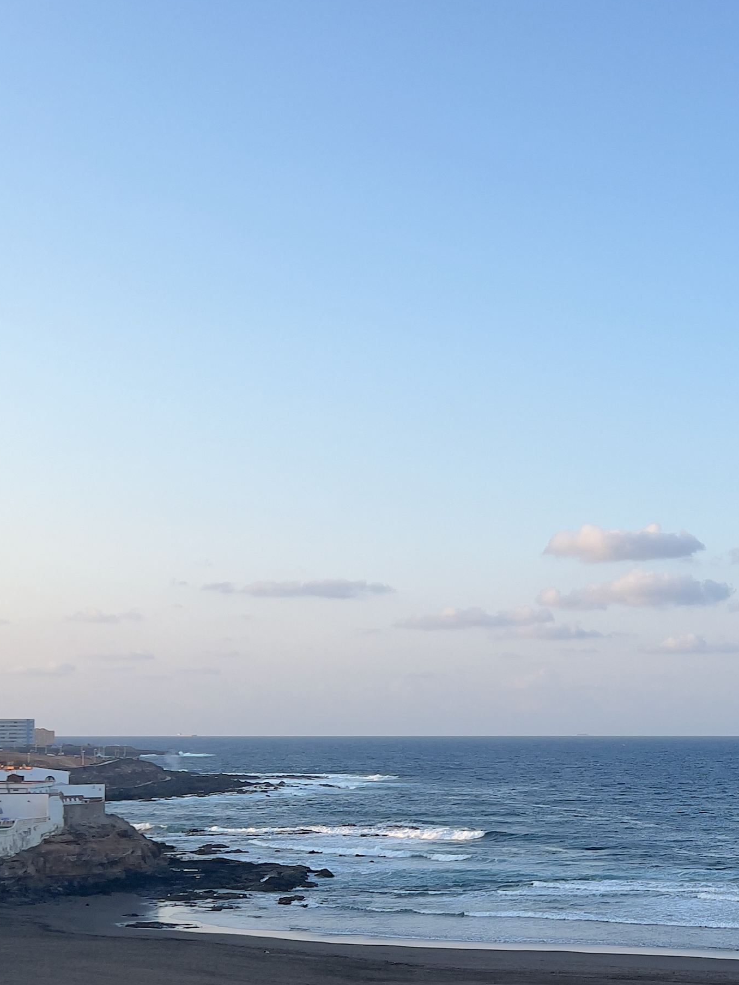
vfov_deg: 32.8
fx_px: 1650
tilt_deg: +1.2
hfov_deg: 24.3
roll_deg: +0.1
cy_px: 700
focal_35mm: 58
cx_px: 703
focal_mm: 5.7
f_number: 1.5
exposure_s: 1/1344
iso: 50
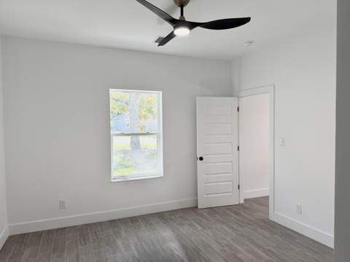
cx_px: 175
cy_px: 131
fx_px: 242
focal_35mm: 24
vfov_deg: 56.7
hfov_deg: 71.7
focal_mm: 6.76
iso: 125
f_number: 1.78
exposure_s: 1/205
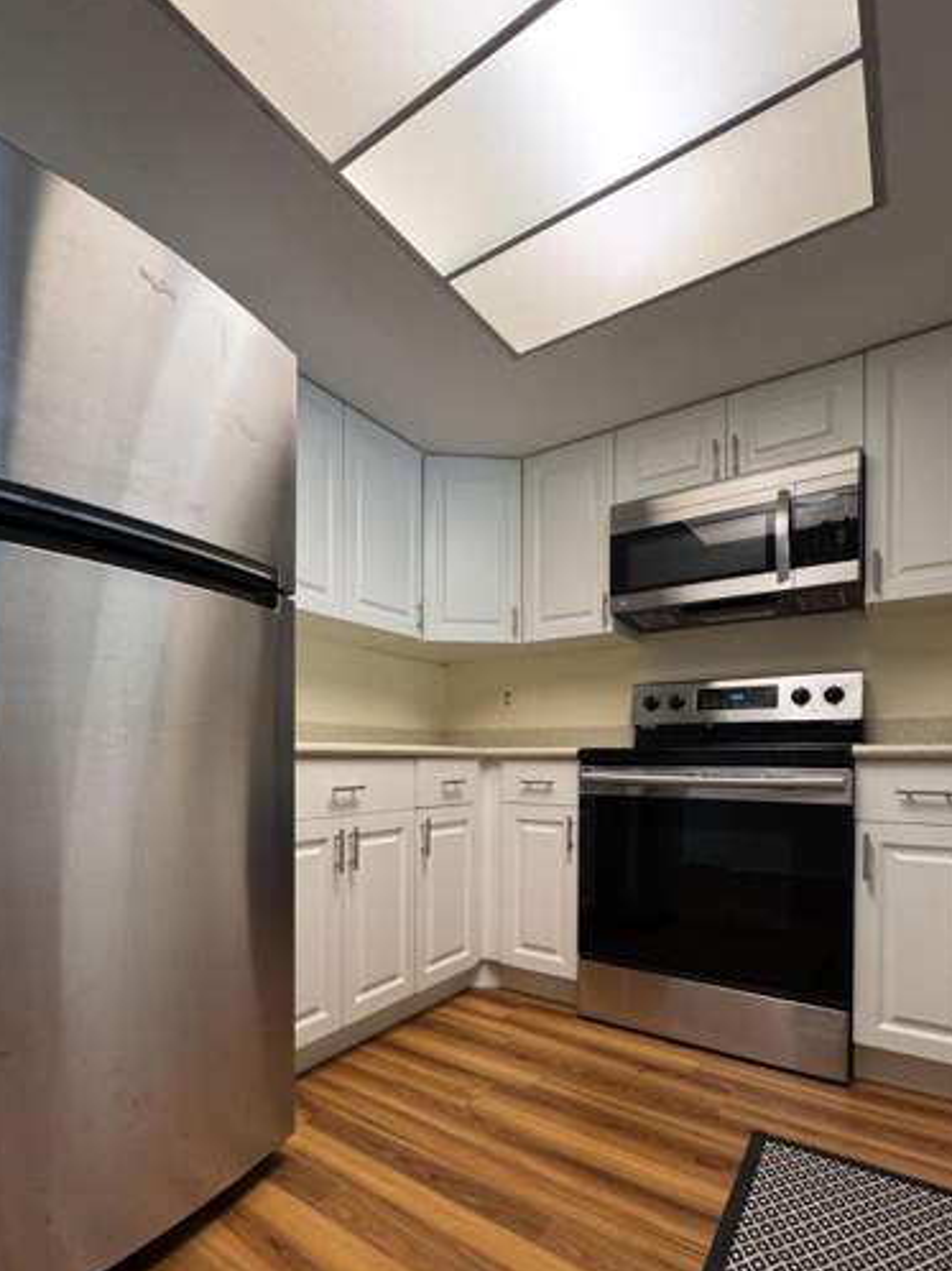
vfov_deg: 86.6
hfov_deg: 71.0
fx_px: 661
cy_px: 766
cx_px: 393
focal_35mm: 18
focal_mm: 2.22
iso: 500
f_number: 2.2
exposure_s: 1/60
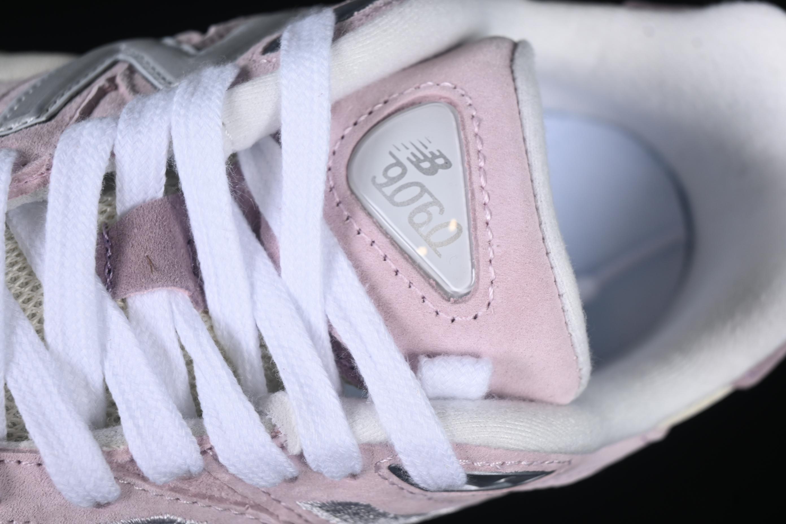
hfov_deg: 27.0
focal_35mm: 75
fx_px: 1637
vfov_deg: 18.2
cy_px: 262
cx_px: 393
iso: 160
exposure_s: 1/80
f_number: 7.1
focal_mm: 50
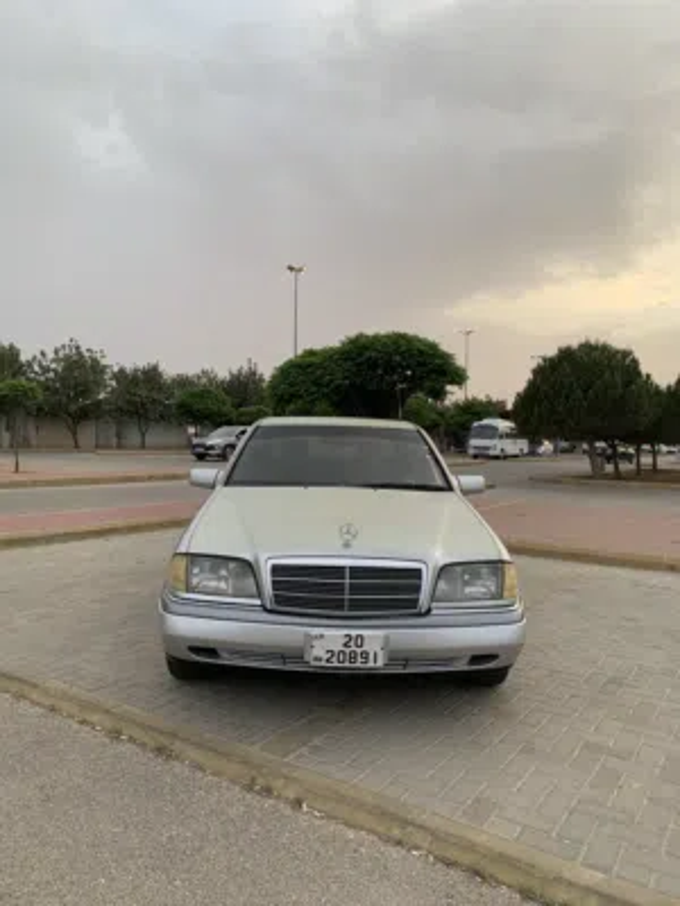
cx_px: 340
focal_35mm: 26
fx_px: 681
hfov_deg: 53.1
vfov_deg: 67.3
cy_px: 453
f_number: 1.8
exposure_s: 1/121
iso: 50
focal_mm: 4.25
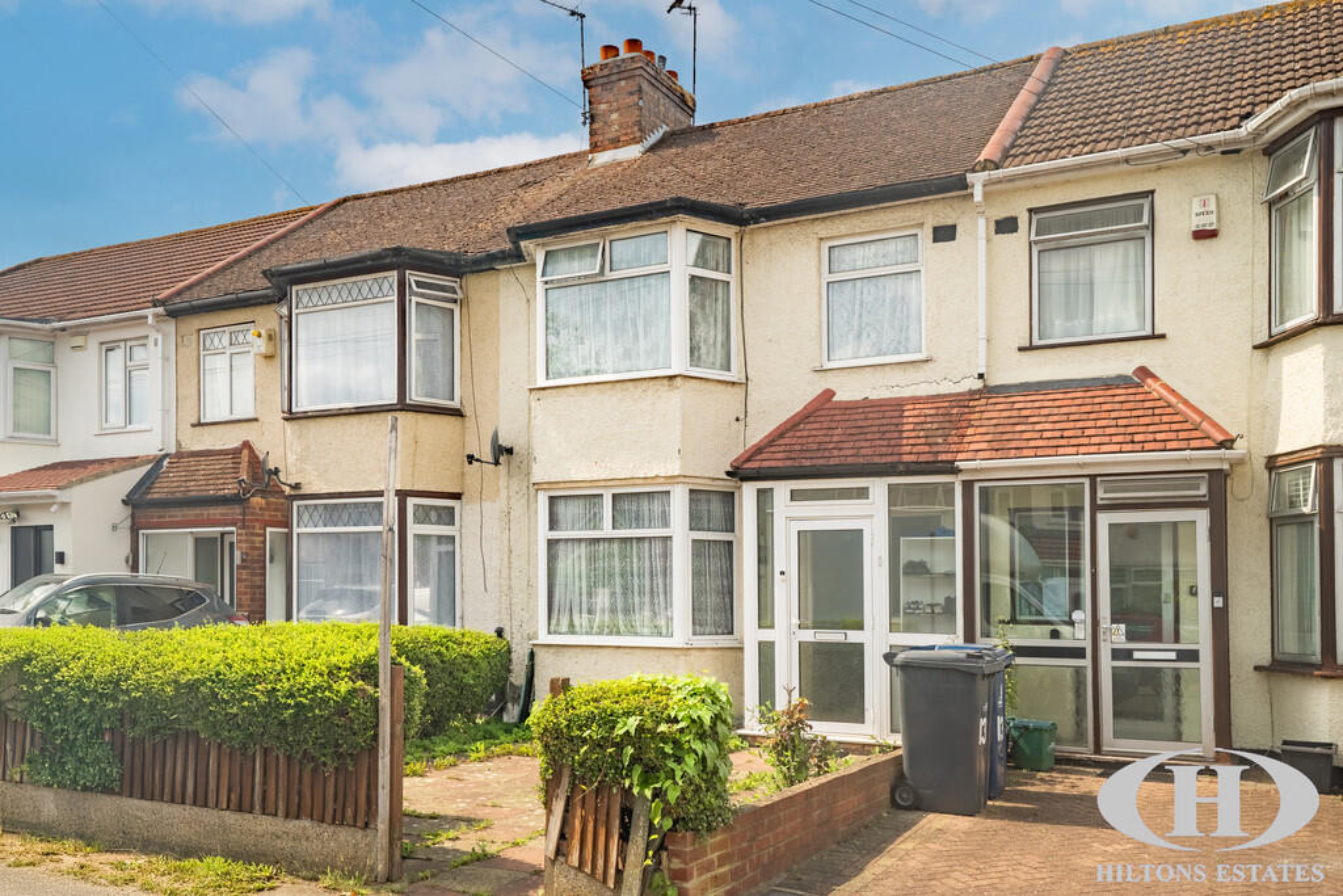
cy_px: 448
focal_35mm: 30
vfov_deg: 43.6
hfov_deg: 61.9
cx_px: 672
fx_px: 1119
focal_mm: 30
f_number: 9
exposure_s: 1/4000
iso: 400
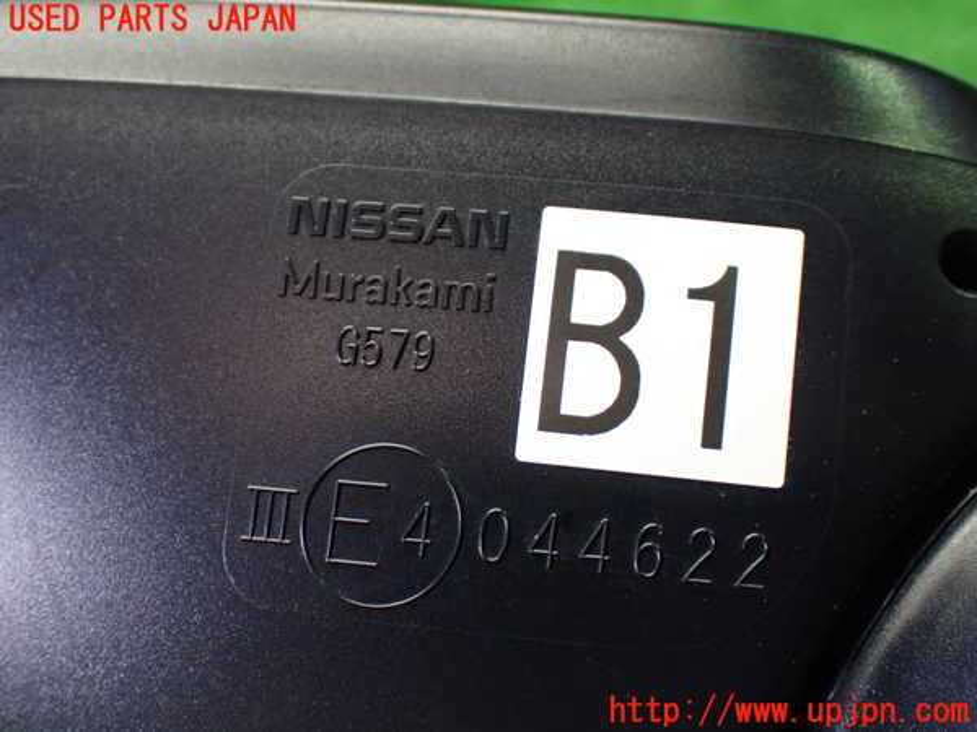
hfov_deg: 38.2
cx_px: 488
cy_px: 366
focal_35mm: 50
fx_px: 1411
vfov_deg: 29.1
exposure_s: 1/80
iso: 800
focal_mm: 9.01
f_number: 3.2
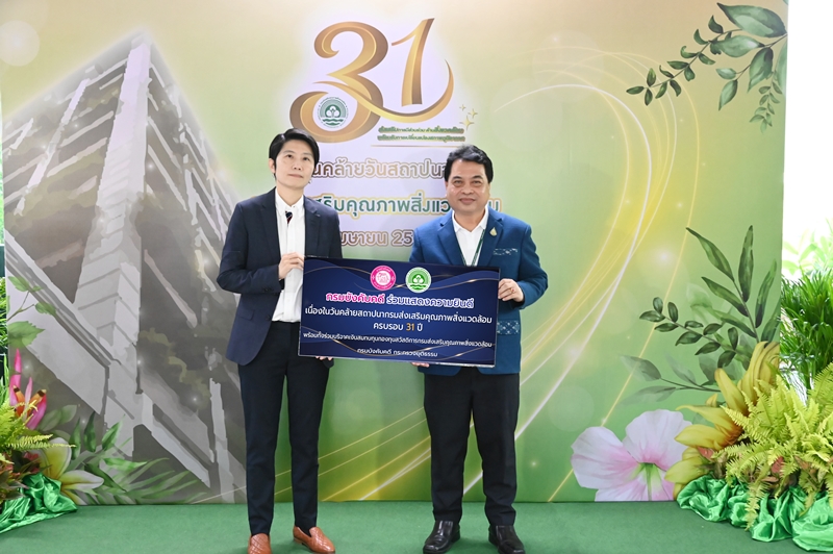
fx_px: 971
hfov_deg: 46.4
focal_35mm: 42
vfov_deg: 31.8
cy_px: 277
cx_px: 416
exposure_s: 1/125
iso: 8000
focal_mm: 42
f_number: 5.6
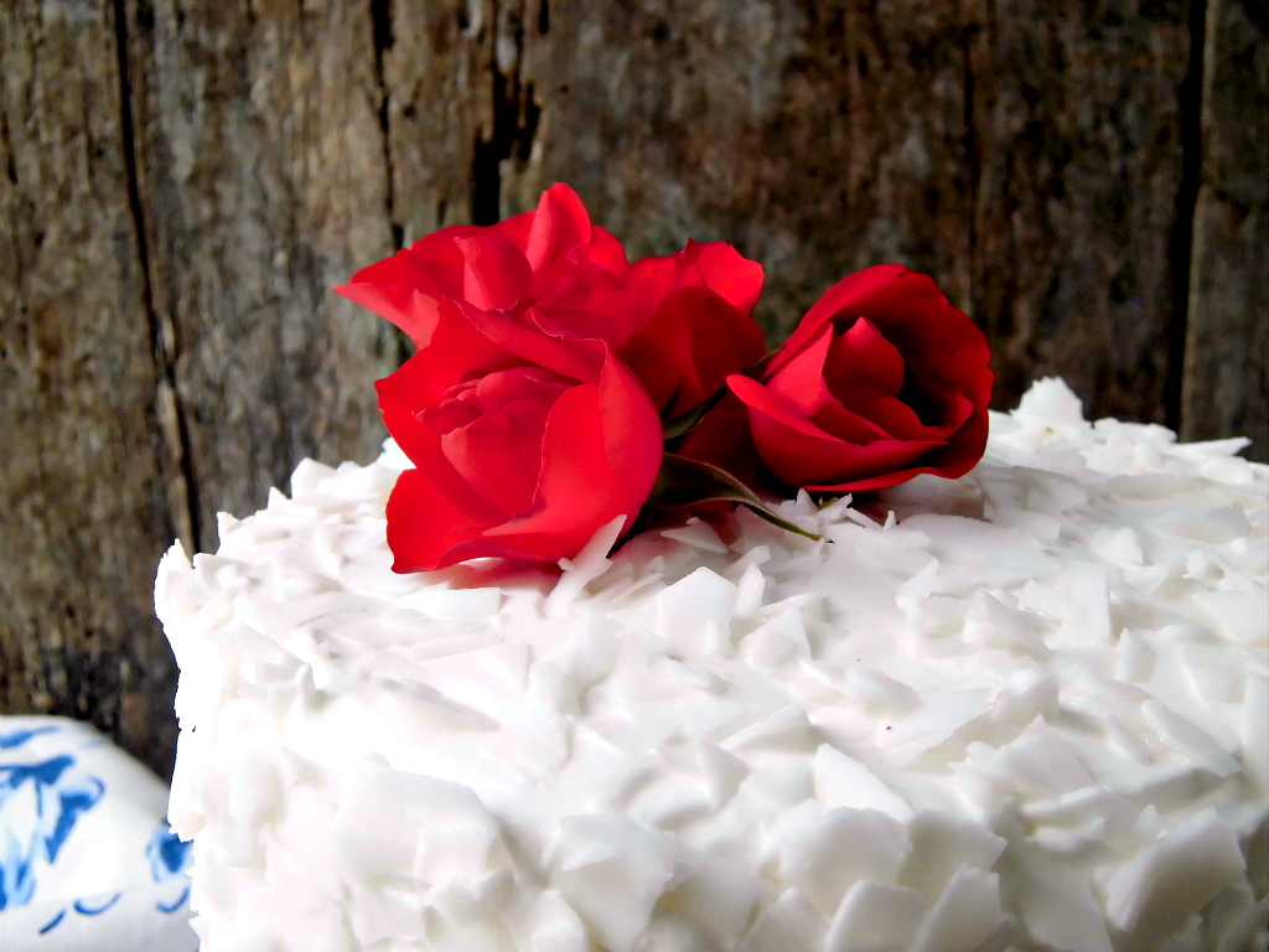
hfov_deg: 40.4
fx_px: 1723
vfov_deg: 30.9
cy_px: 476
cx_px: 634
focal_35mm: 47
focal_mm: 8.3
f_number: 3.4
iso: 200
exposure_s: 1/60
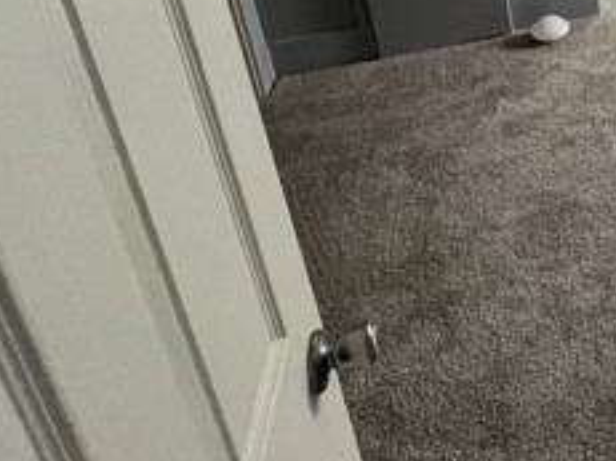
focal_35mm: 36
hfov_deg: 35.8
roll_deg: +1.6
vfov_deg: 32.9
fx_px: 640
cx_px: 789
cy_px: -85
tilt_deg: -17.4
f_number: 1.8
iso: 250
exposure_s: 1/70
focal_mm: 1.57
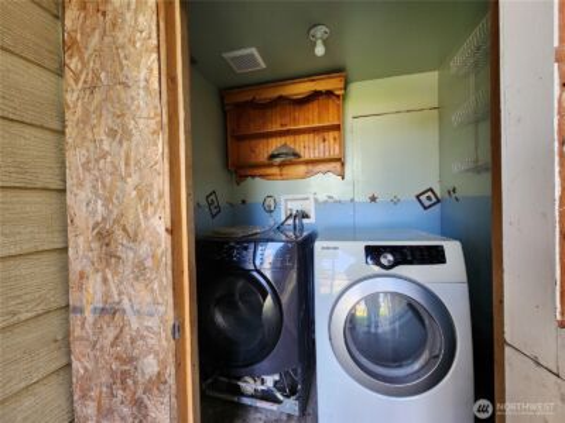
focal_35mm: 13
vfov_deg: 89.9
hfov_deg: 106.2
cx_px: 282
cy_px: 212
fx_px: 212
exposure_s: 1/60
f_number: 2.2
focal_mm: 2.2
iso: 160
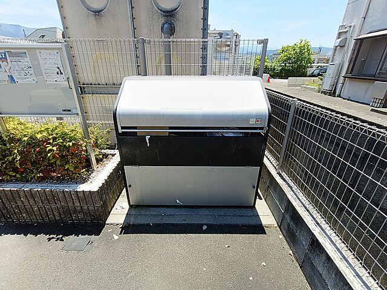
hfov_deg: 94.5
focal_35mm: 16
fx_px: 179
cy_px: 145
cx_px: 194
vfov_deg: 78.1
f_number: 2.2
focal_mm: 1.68
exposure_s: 1/261
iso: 64
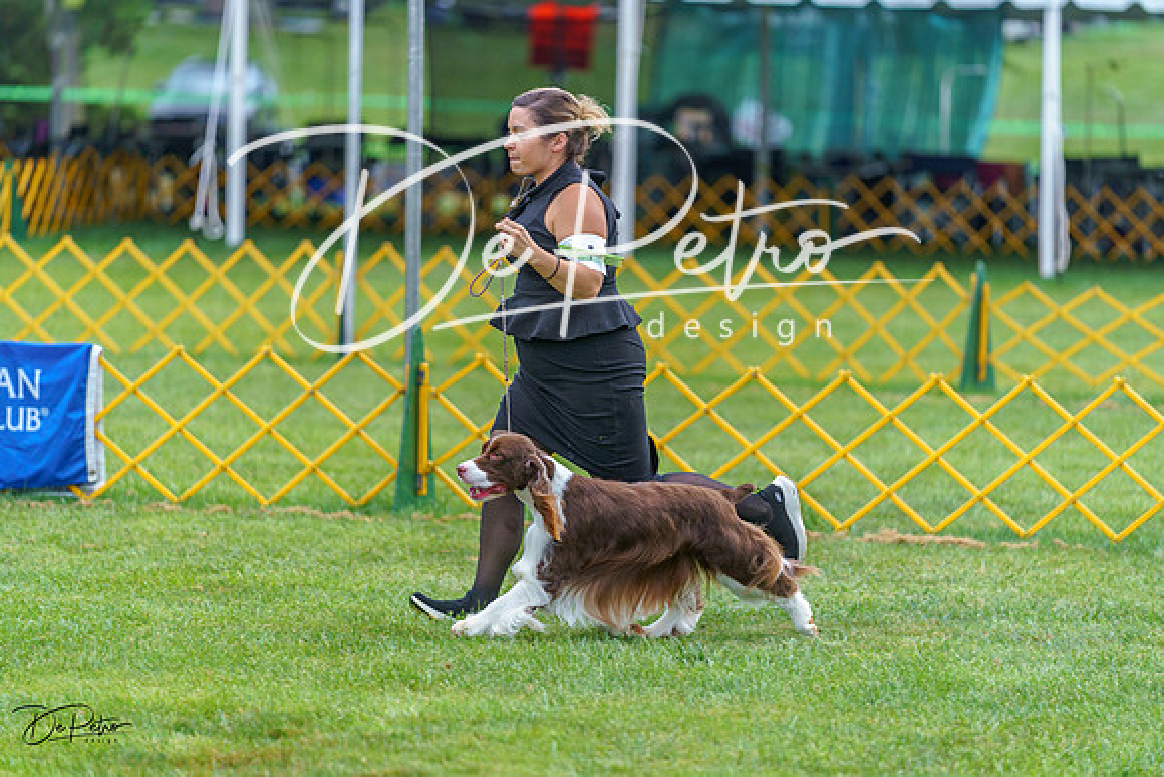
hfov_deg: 11.0
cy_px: 388
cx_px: 582
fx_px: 6047
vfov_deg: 7.3
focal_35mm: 187
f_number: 2.8
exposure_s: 1/640
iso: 640
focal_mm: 187
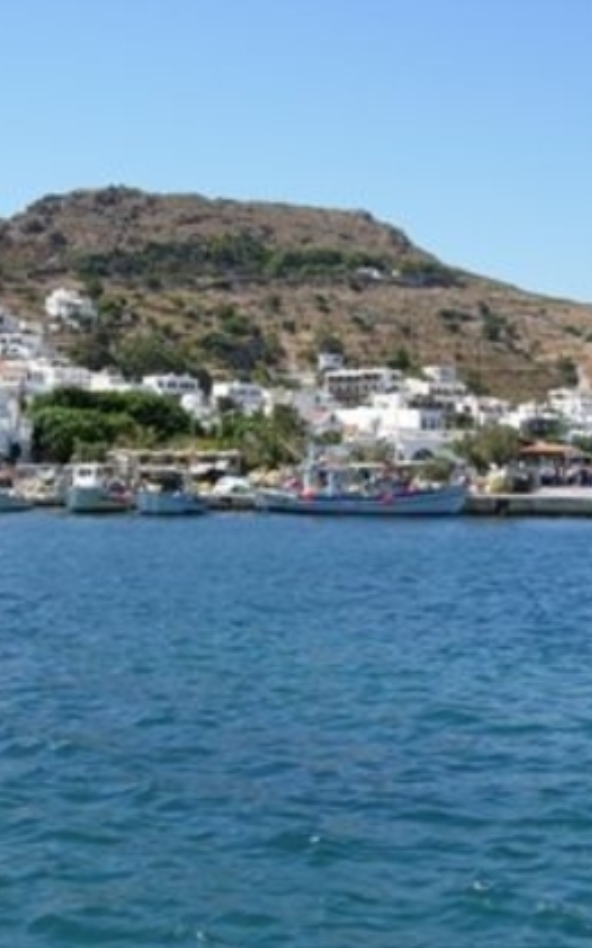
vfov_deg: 28.2
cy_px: 503
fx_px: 1886
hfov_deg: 17.8
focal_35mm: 73
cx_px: 295
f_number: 5.4
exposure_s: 1/322
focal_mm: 10.1
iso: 50
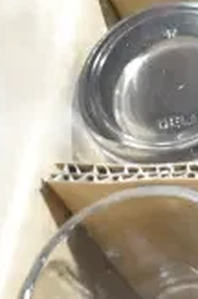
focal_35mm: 135
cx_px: 477
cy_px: 82
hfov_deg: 9.1
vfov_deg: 15.2
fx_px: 1118
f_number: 3.8
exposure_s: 1/40
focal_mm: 24
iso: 2200
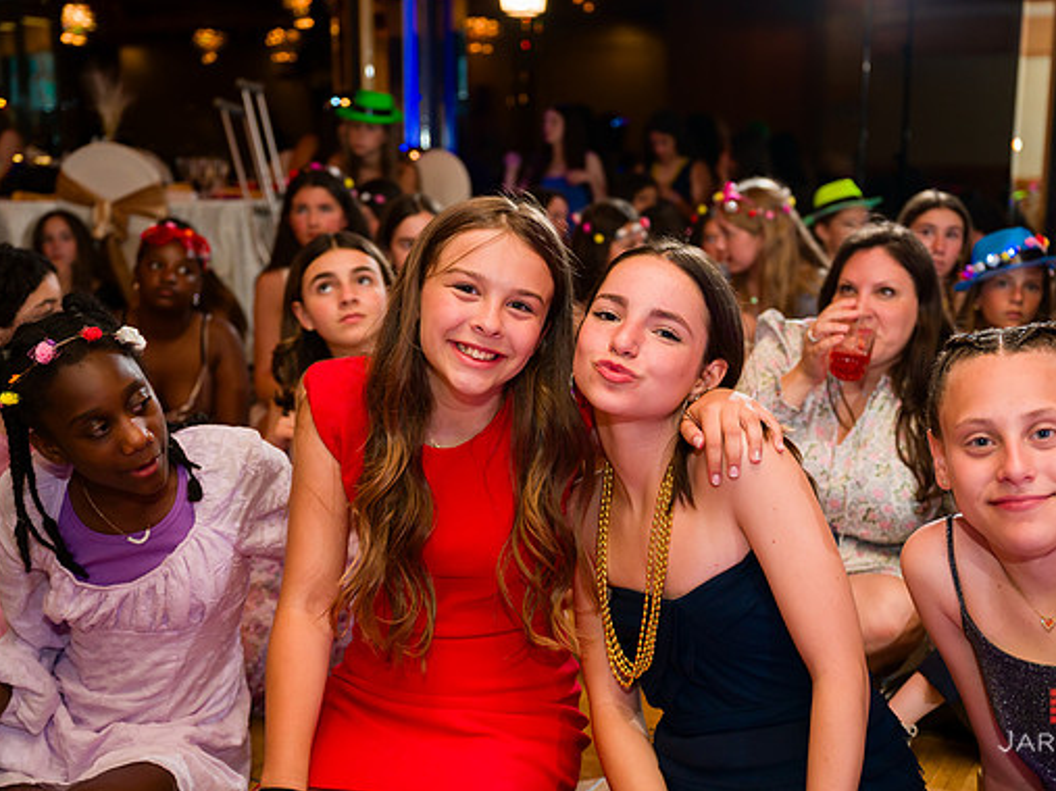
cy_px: 396
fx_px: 1342
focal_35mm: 44
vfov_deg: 32.9
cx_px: 594
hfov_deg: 42.9
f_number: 3.2
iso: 1600
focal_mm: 40
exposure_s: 1/200
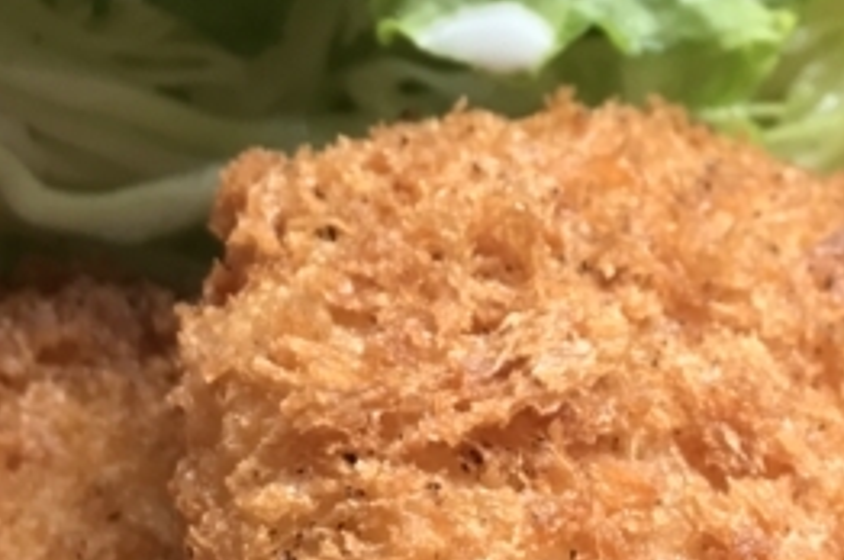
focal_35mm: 114
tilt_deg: -49.4
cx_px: 635
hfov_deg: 17.9
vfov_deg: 11.9
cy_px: 119
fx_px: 2669
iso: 25
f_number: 1.8
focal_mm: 3.99
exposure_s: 1/60
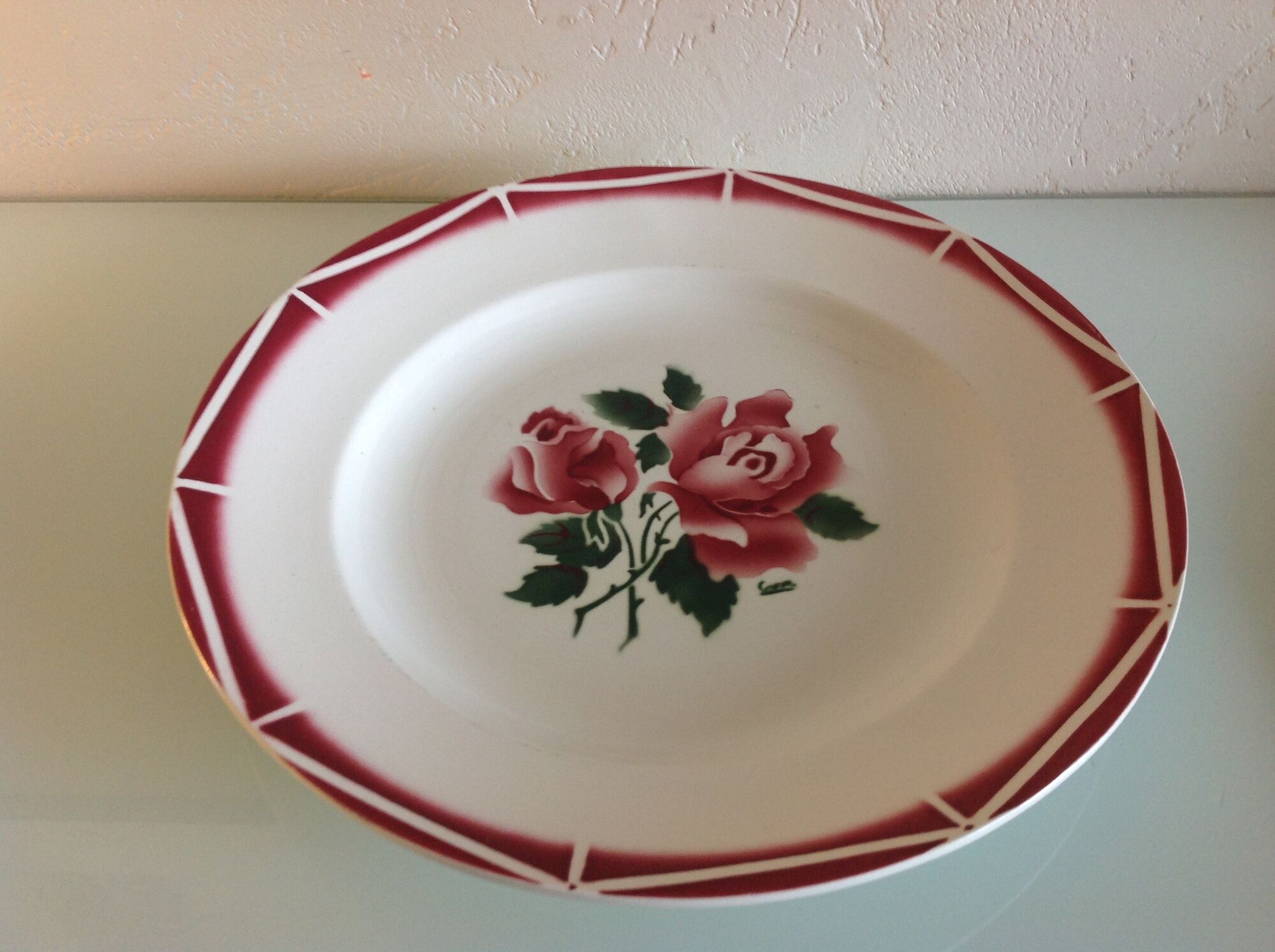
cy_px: 476
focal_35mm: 35
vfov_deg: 40.6
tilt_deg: -46.8
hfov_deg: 52.7
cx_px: 638
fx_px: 1287
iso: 80
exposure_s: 1/15
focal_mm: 4.28
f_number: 2.4
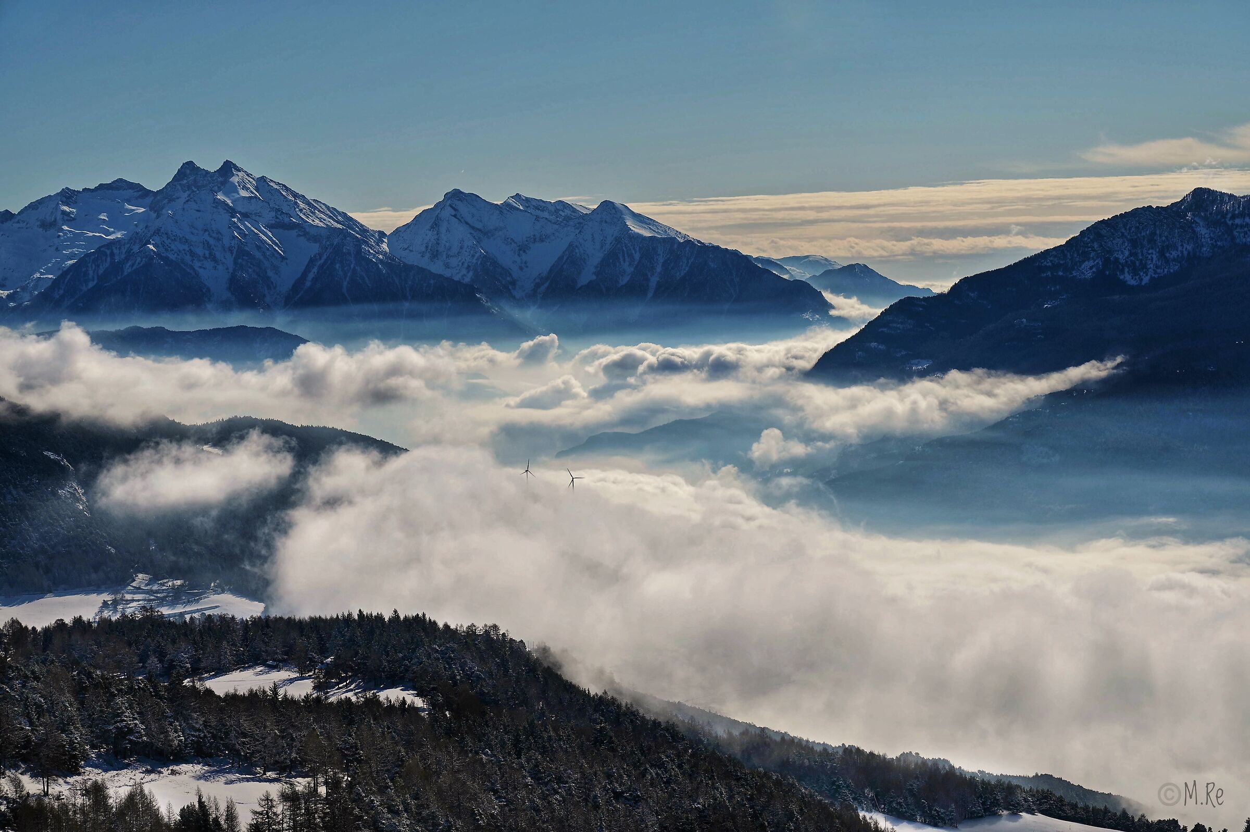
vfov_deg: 19.4
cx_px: 625
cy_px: 416
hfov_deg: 28.9
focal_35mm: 70
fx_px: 2429
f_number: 9
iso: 100
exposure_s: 1/1250
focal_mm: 70
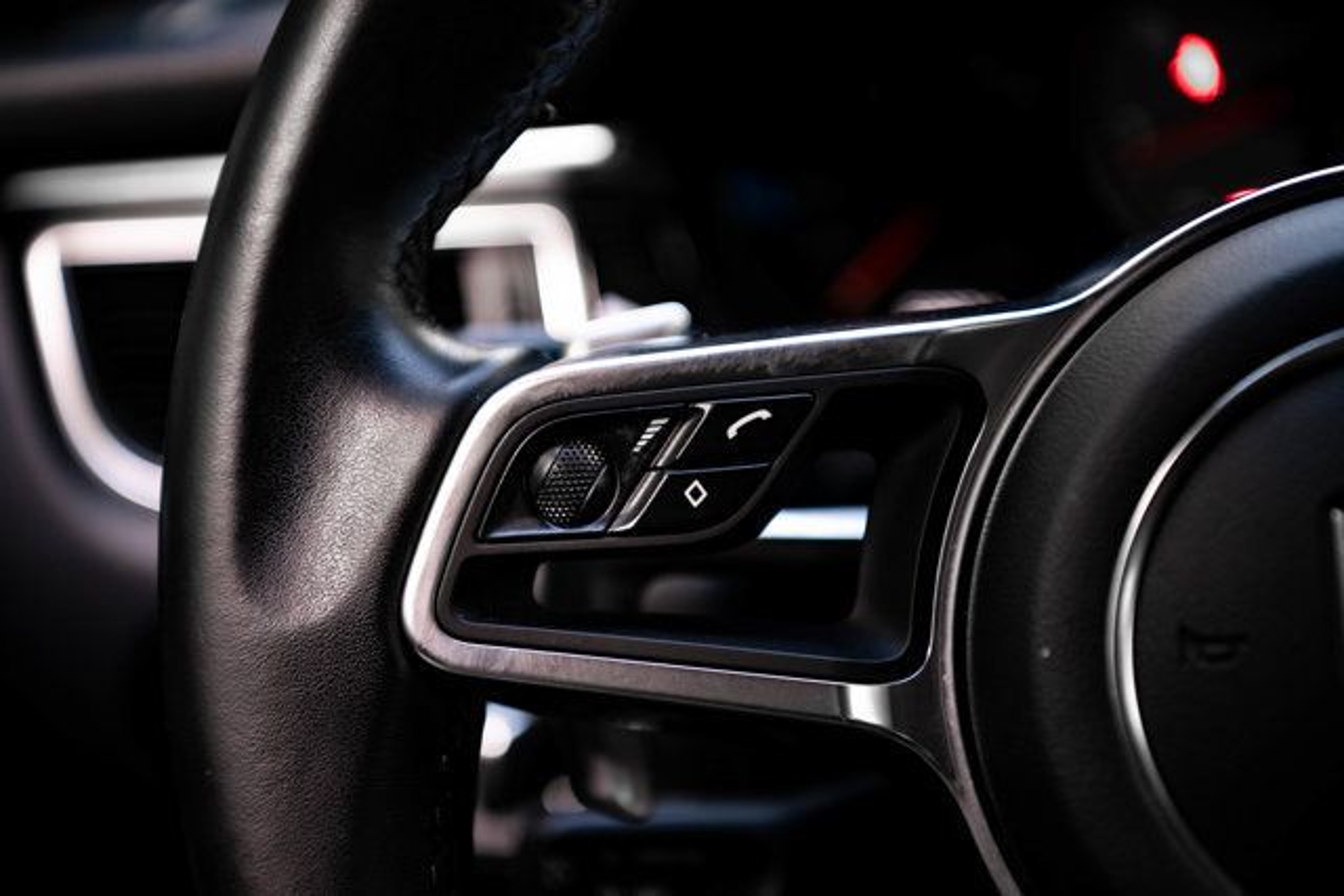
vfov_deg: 26.0
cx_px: 672
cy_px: 448
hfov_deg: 38.2
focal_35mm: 52
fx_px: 1942
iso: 640
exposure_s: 1/250
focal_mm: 52
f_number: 2.8
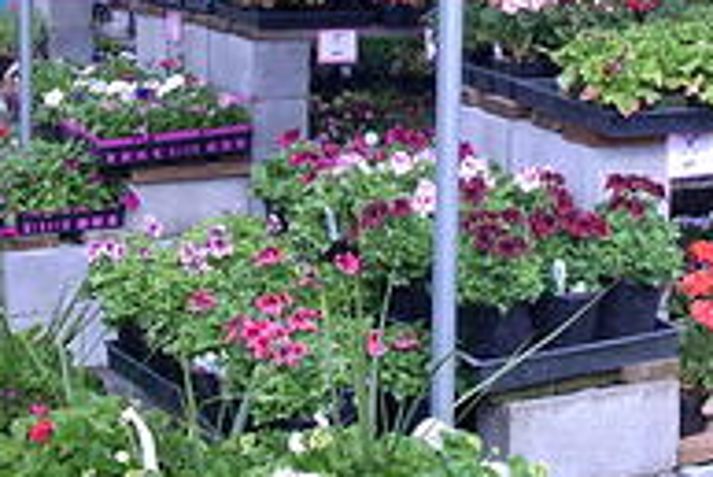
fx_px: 1843
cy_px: 37
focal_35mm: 93
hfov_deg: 21.8
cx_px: 478
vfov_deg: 14.6
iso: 64
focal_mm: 6.2
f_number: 2.8
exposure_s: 1/239
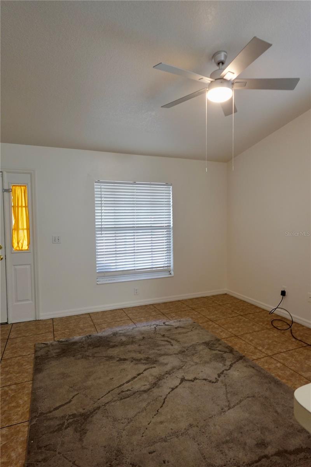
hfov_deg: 61.9
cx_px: 156
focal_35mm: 20
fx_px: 259
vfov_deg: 84.0
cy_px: 234
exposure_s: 1/80
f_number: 2
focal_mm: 7.6
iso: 320
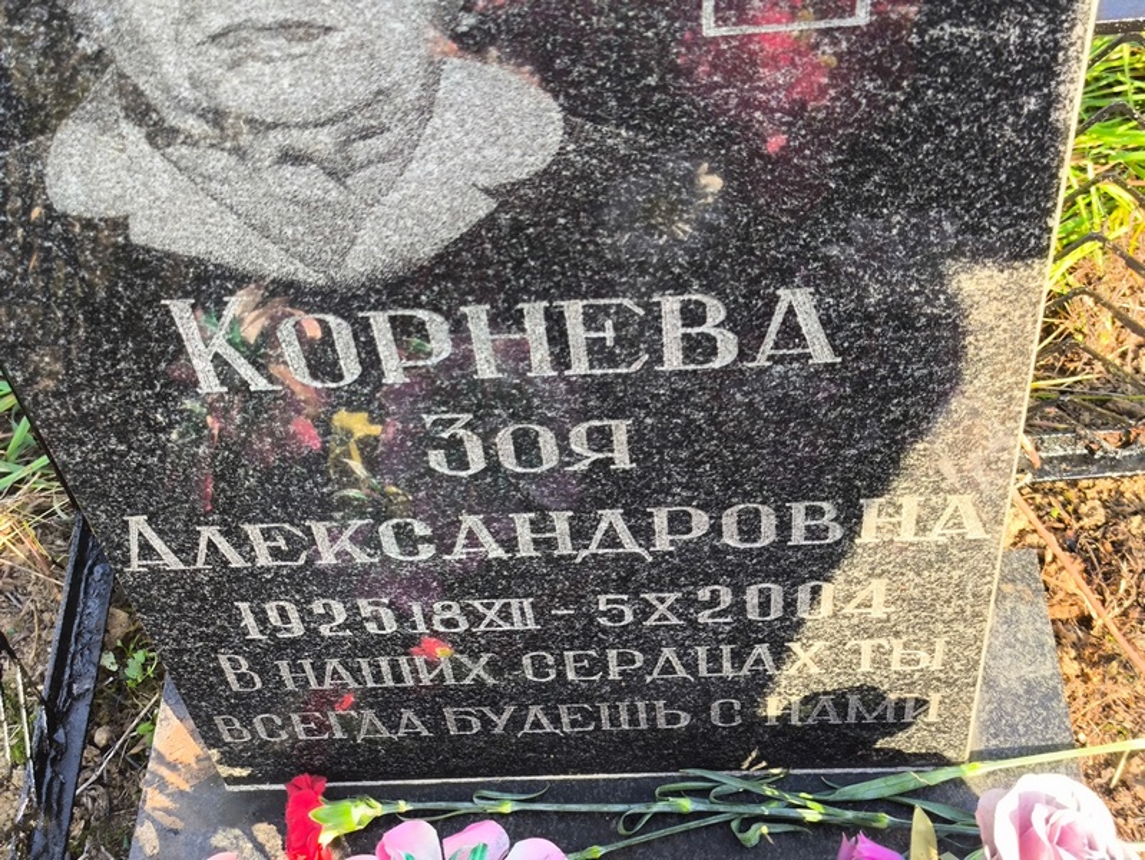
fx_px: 1655
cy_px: 430
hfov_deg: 38.2
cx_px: 572
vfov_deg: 29.1
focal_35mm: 50
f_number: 1.7
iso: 50
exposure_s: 1/172
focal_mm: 4.71
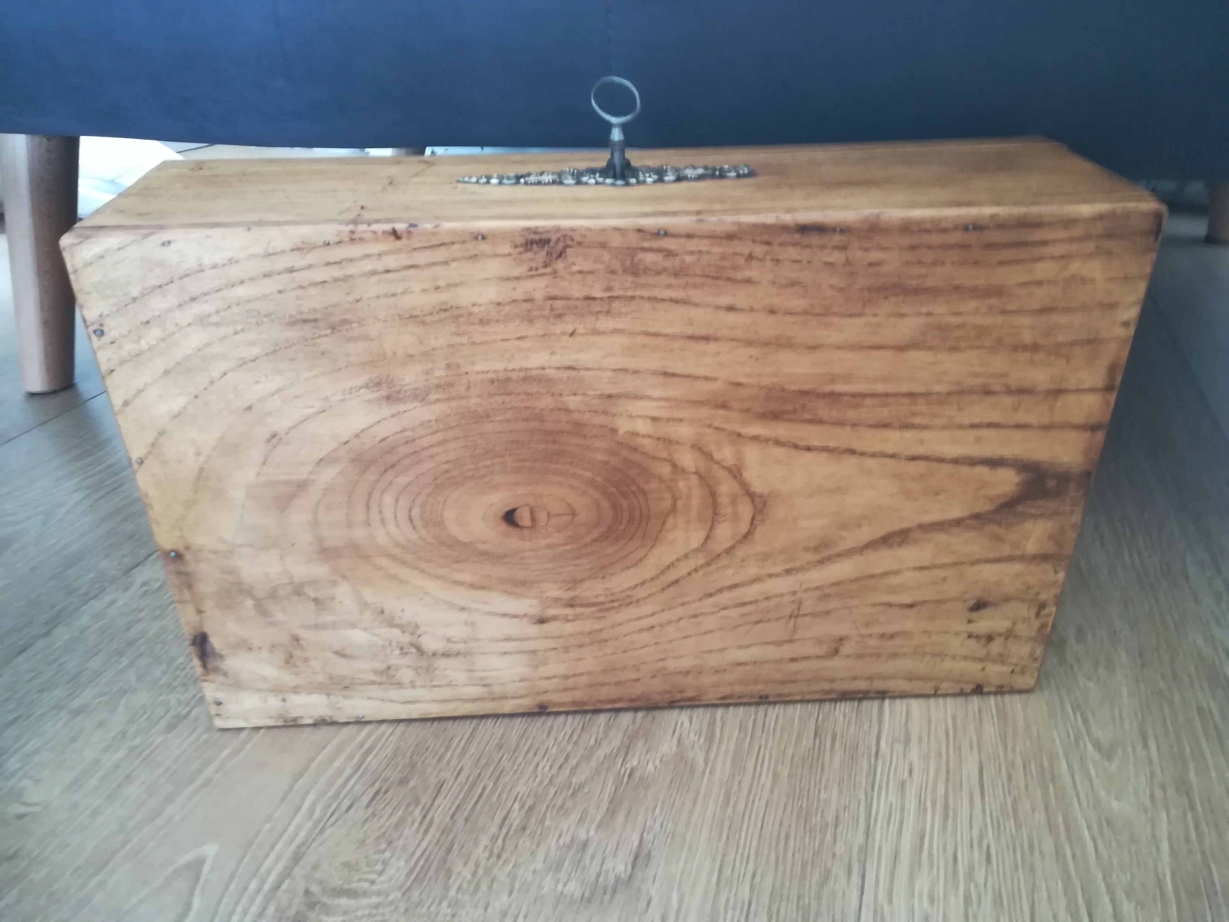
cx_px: 614
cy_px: 461
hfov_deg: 67.3
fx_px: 923
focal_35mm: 26
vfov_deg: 53.1
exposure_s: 1/14.3
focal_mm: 3.83
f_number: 2.2
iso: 640
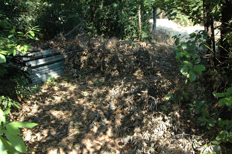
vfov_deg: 36.8
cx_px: 116
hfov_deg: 53.2
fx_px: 232
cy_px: 77
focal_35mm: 36
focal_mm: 24
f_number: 5
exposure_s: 1/100
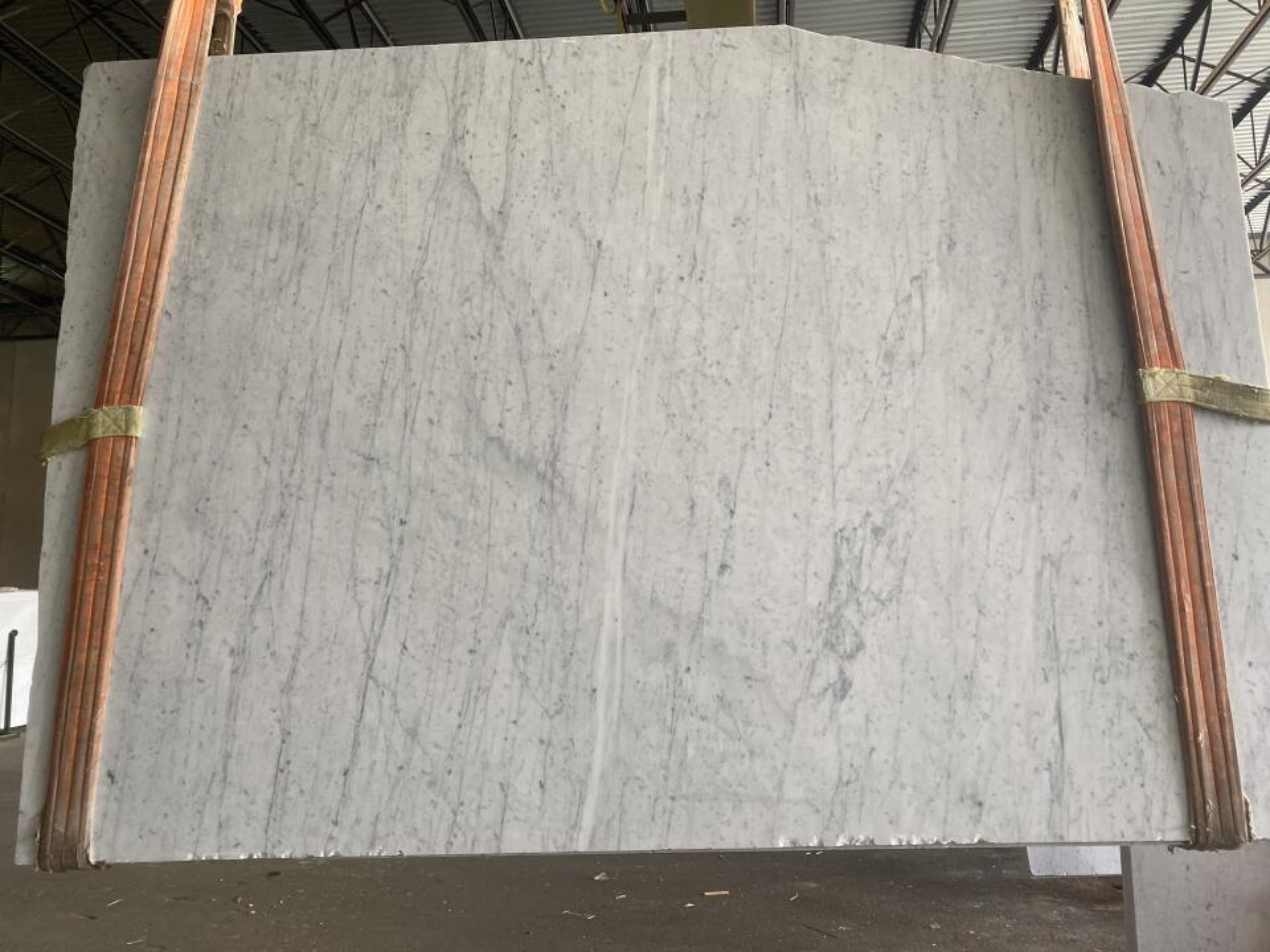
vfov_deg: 53.1
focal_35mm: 26
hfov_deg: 67.3
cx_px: 635
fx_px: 954
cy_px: 476
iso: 100
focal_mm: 4.25
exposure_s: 1/122
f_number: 1.8
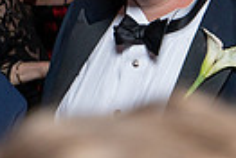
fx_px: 1032
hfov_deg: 13.1
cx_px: 124
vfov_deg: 8.8
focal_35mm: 157
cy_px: 57
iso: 2000
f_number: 4
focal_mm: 35
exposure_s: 1/200
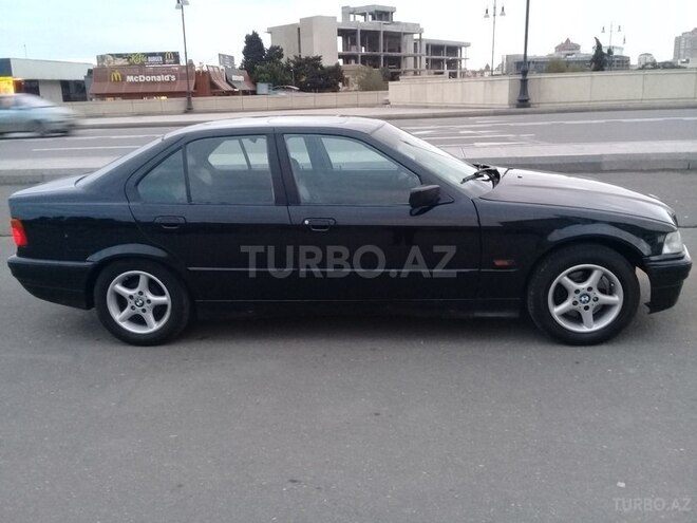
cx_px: 348
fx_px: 624
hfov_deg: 58.4
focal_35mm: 31
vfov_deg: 45.4
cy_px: 262
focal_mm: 3.3
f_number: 2.2
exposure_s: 1/25
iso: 200
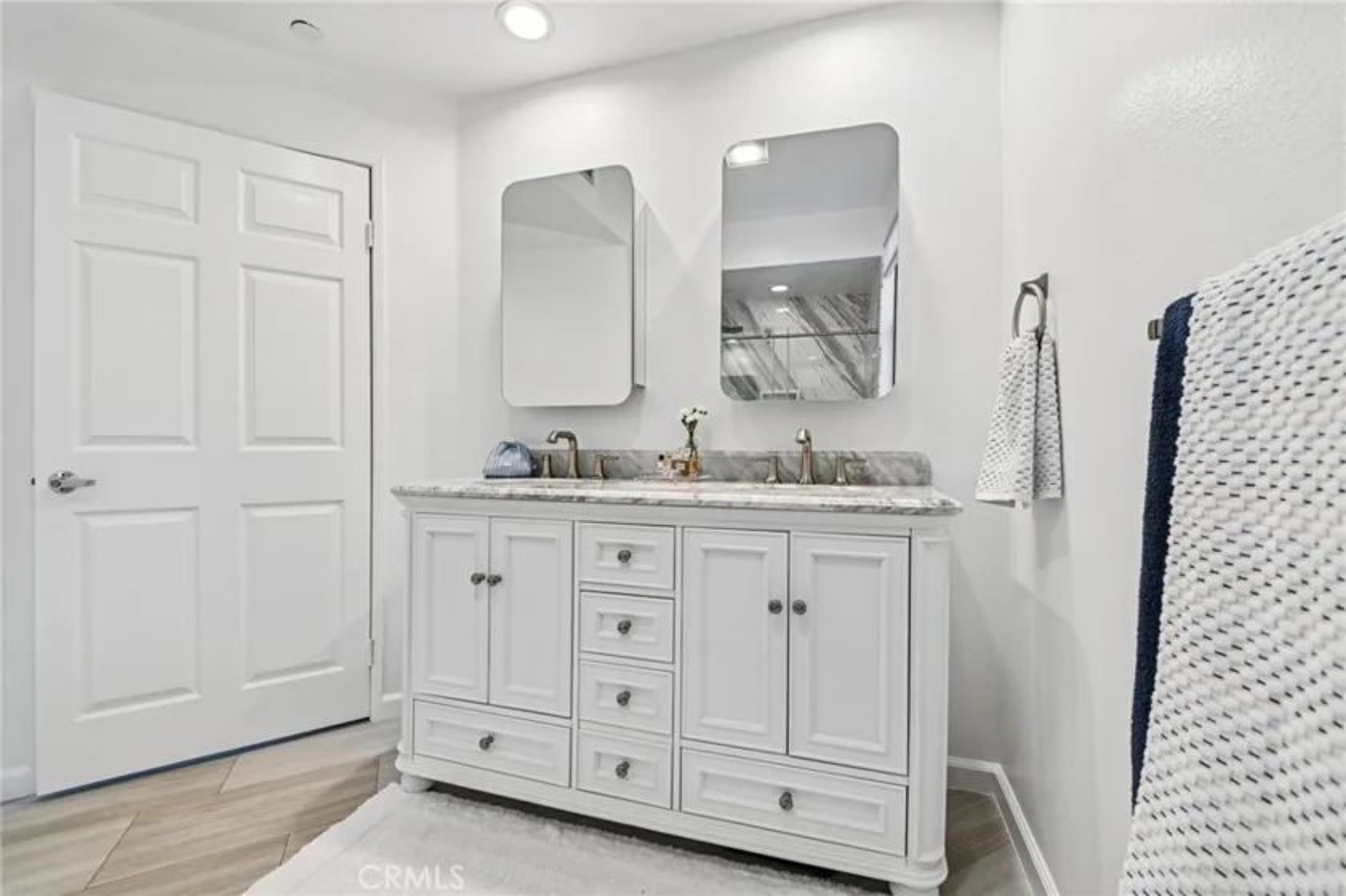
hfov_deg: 104.3
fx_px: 523
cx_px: 673
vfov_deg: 81.2
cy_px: 448
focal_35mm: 14
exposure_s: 1/13
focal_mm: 14
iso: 250
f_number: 8
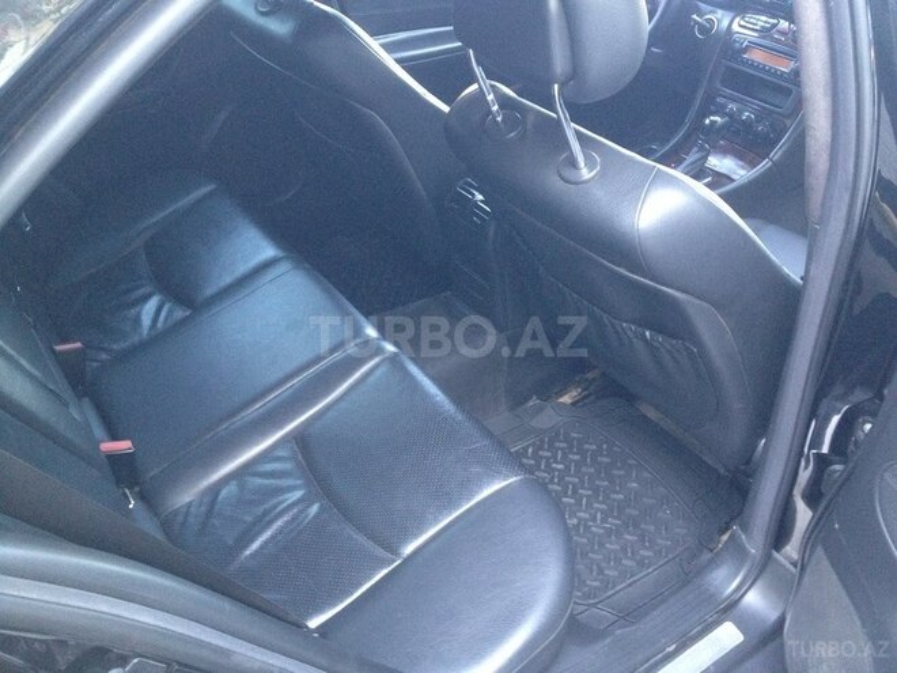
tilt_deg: -38.5
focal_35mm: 35
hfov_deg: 52.6
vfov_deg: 40.7
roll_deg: +0.3
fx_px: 907
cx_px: 448
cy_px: 336
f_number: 2.4
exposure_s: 1/20
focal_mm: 4.28
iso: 250
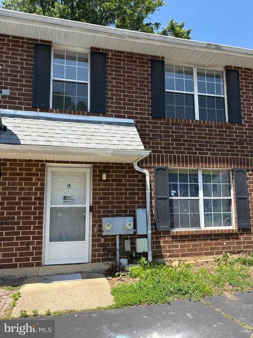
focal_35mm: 26
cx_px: 126
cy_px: 169
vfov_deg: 67.3
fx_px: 253
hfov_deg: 53.0
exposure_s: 1/1626
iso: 50
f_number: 1.6
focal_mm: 5.96
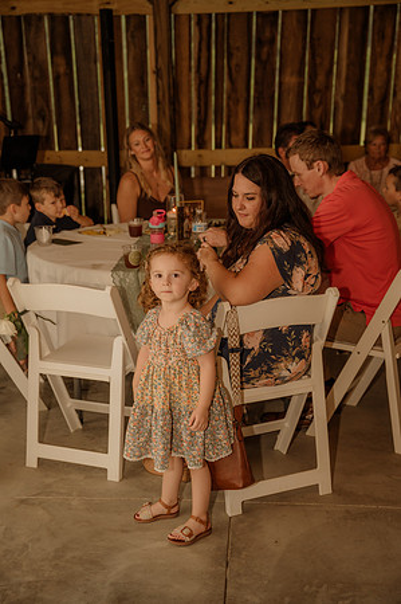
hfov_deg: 28.0
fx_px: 804
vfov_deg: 41.2
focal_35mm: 48
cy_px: 302
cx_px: 200
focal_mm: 48
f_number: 3.5
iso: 500
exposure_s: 1/200
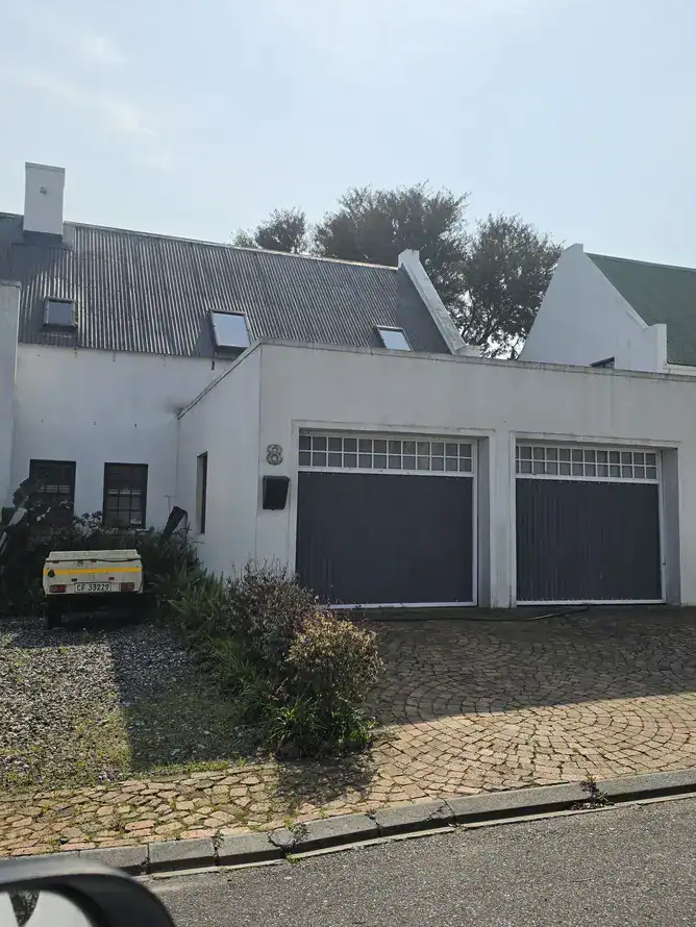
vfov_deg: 58.3
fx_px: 831
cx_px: 383
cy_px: 462
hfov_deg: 45.4
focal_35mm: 31
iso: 32
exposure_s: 1/7939
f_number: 1.4
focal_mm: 6.5
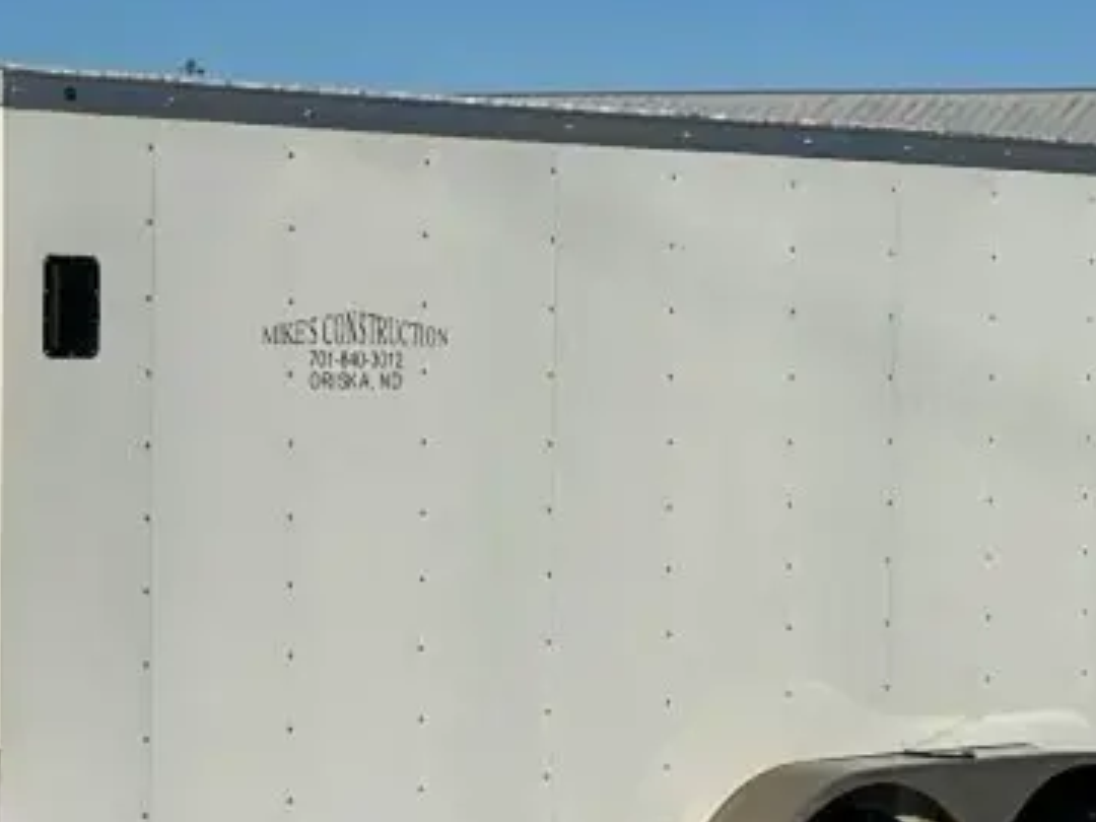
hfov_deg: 15.3
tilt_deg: -3.3
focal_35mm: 128
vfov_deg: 11.6
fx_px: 4053
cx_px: 174
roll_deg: -0.1
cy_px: 508
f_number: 1.78
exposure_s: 1/13699
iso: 64
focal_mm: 6.86
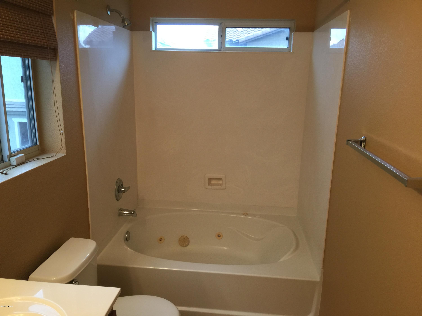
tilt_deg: -13.7
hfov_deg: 61.7
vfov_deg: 48.2
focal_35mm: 29
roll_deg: -1.1
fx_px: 354
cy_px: 158
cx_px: 211
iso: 40
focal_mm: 4.15
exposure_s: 1/30
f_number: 2.2
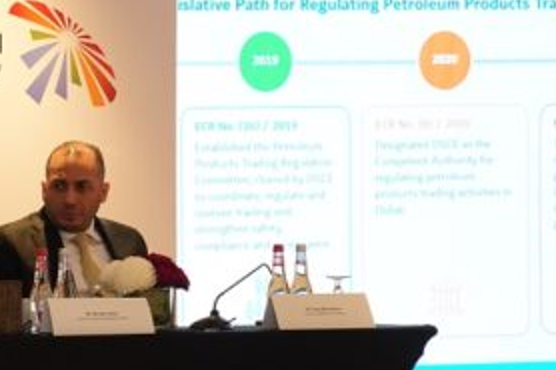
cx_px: -462
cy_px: 295
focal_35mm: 247
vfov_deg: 5.6
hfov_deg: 8.0
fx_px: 3812
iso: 1000
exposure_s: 1/160
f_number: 2.8
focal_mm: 67
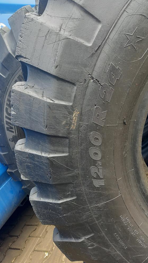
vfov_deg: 67.9
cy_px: 129
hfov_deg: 41.3
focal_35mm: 28
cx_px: 89
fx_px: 195
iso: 80
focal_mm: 4.65
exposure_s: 1/50
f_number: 1.8
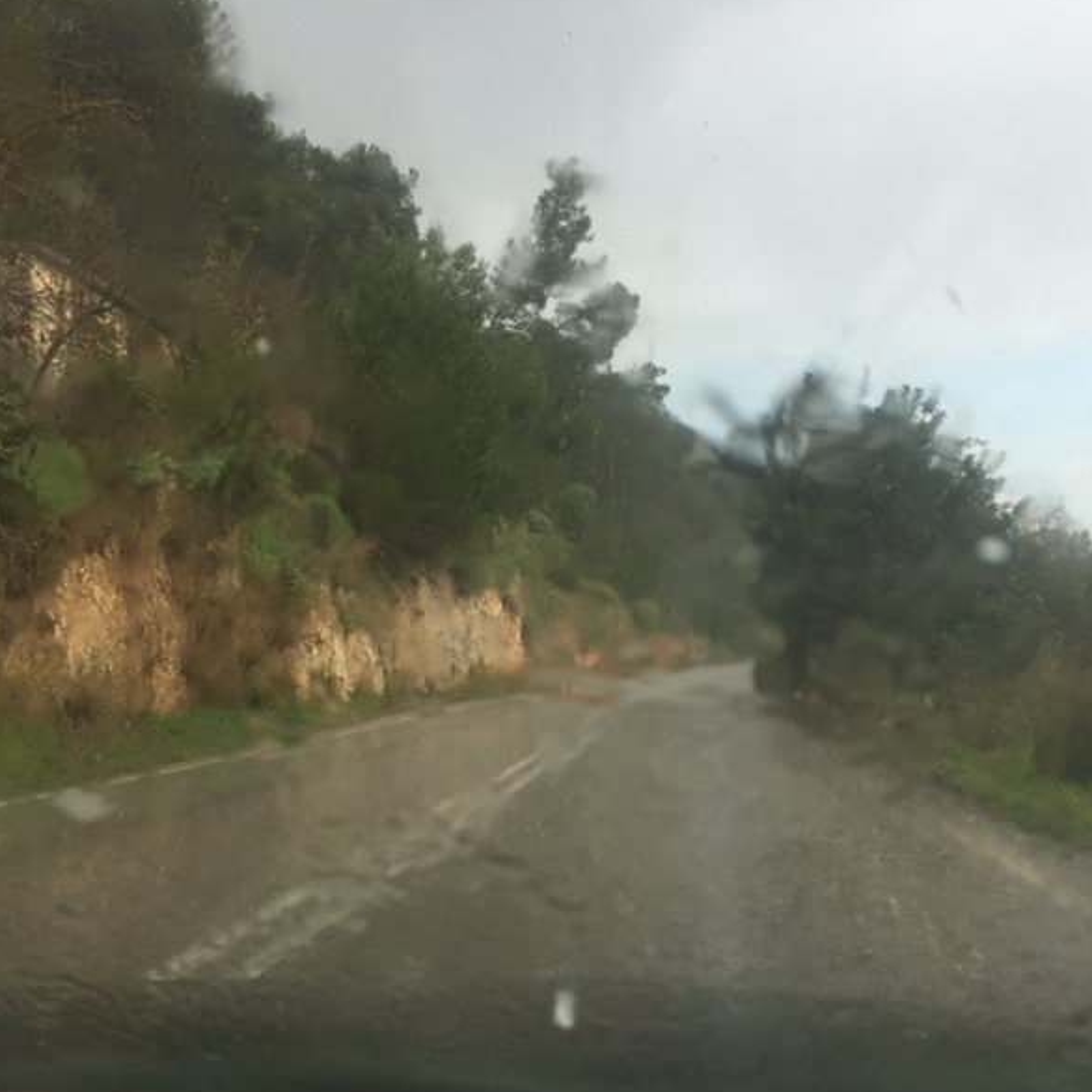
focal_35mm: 35
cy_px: 546
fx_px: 1249
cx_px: 589
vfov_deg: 47.2
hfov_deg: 47.2
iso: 32
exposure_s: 1/775
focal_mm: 4.15
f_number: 2.2
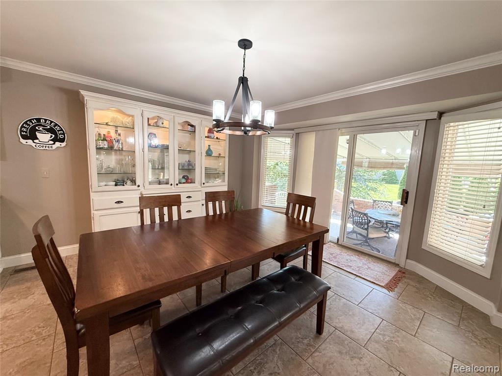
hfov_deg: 102.1
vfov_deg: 85.7
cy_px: 188
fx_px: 203
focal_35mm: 14
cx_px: 251
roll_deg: -2.1
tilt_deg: -7.1
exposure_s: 1/120
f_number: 2.2
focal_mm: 2.22
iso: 320
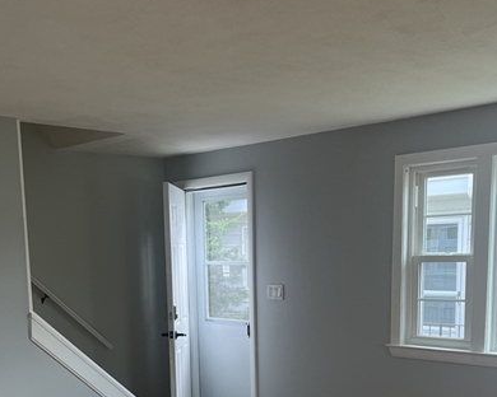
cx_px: 240
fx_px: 735
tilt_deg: -11.1
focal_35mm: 50
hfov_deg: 37.3
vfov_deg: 28.7
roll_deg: +2.3
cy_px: 378
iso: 64
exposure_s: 1/120
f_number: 1.6
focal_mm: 5.1
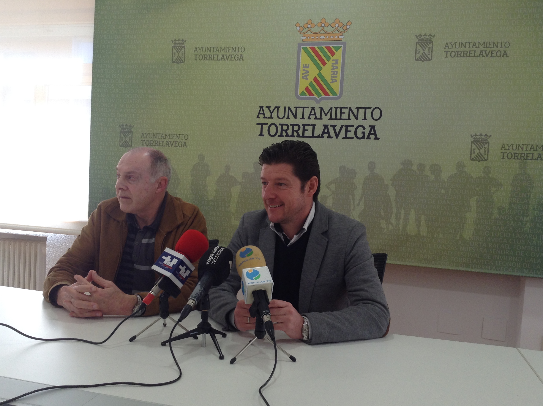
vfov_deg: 41.7
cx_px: 267
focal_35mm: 34
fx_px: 533
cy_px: 205
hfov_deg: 54.0
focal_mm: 3.3
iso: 40
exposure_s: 1/60
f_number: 2.4
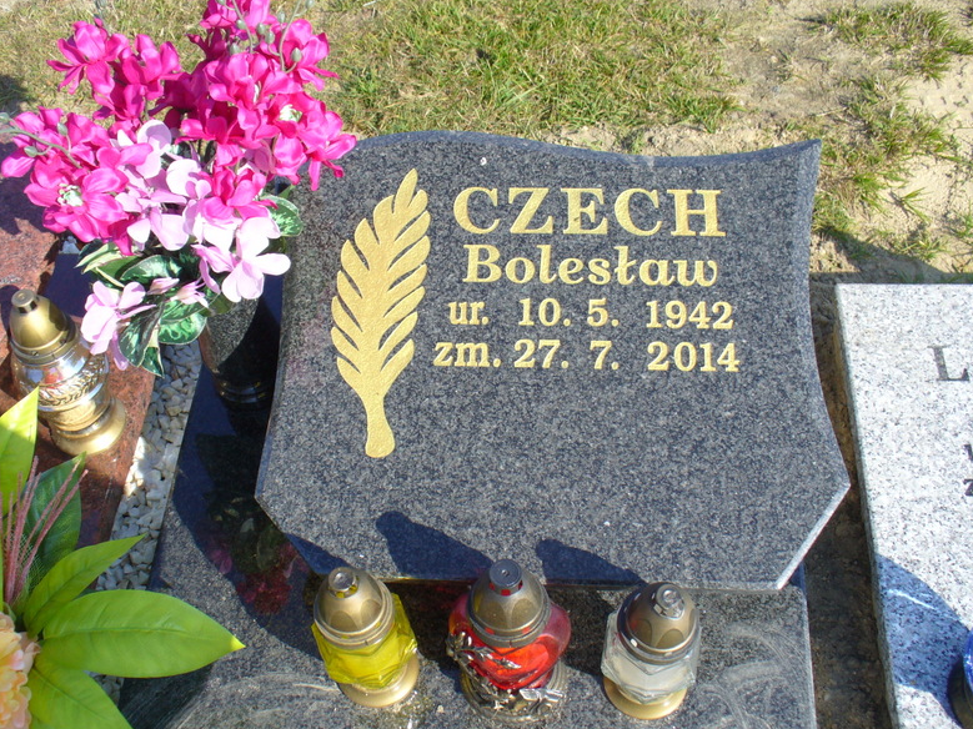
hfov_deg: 49.0
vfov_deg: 37.7
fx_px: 1068
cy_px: 366
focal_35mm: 38
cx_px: 480
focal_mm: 6.1
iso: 80
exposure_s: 1/160
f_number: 5.6
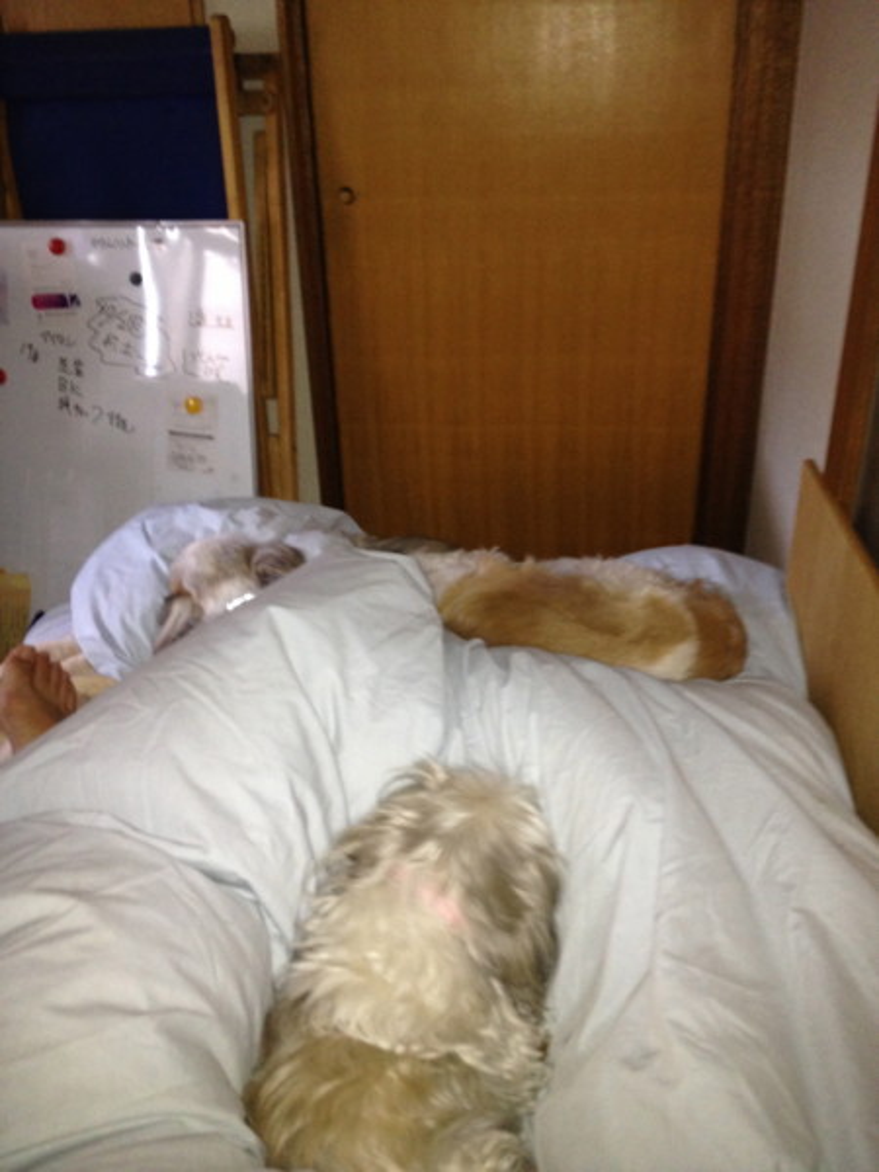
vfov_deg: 52.6
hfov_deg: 40.7
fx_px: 1185
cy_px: 586
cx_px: 440
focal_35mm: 35
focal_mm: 4.28
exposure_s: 1/16
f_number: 2.4
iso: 200
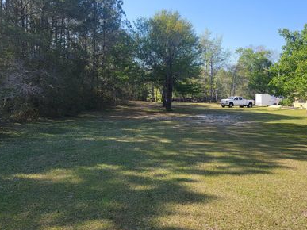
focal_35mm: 31
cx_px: 175
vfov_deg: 45.4
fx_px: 275
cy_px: 106
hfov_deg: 58.1
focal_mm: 6.7
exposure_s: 1/418
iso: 16
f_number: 1.8
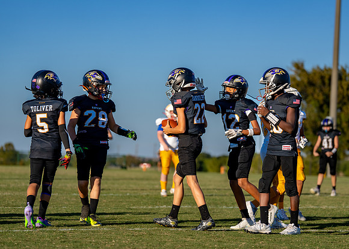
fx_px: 1229
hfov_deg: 16.2
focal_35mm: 124
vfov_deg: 11.6
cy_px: 123
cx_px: 191
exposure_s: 1/3200
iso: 160
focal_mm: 115
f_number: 2.8
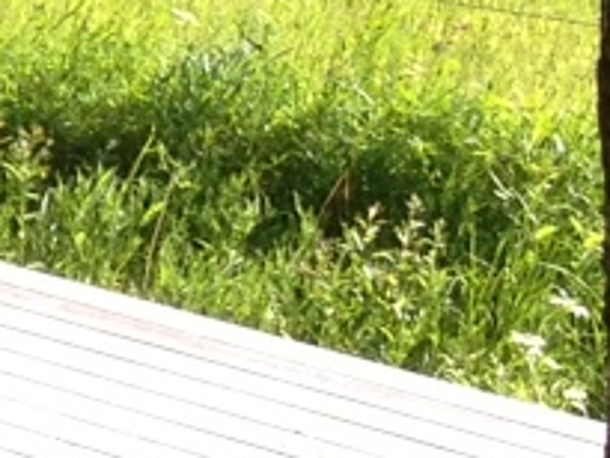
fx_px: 4902
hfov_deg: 6.5
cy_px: -479
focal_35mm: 278
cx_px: -1256
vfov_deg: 5.2
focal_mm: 4.28
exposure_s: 1/442
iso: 50
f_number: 2.4
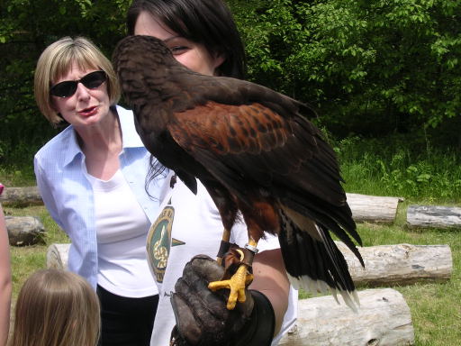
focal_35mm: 67
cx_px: 230
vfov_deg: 21.9
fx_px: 892
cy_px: 173
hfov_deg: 29.0
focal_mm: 10.2
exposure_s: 1/454
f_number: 3.6
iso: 100
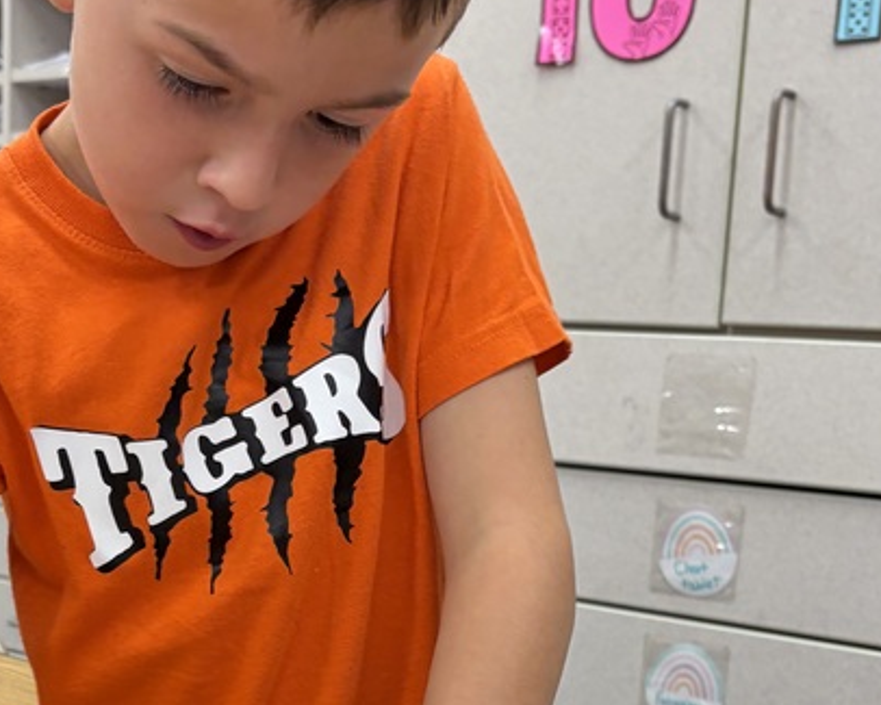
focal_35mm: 64
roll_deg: -1.5
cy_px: 653
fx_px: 1669
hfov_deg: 29.5
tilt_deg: -11.6
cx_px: 332
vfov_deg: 23.2
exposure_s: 1/60
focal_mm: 5.96
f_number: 1.6
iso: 64
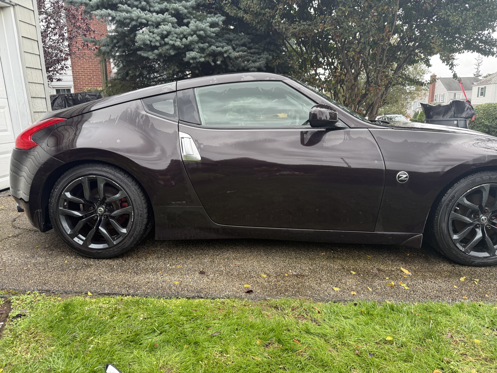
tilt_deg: -11.9
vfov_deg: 56.8
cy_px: 186
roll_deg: +0.3
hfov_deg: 71.6
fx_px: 345
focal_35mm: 24
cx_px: 248
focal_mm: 6.76
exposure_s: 1/310
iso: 100
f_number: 1.78
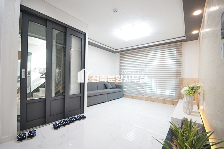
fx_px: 93
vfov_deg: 77.2
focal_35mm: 15
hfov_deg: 100.4
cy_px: 74
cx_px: 112
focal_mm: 10
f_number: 5
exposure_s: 1/60
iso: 800
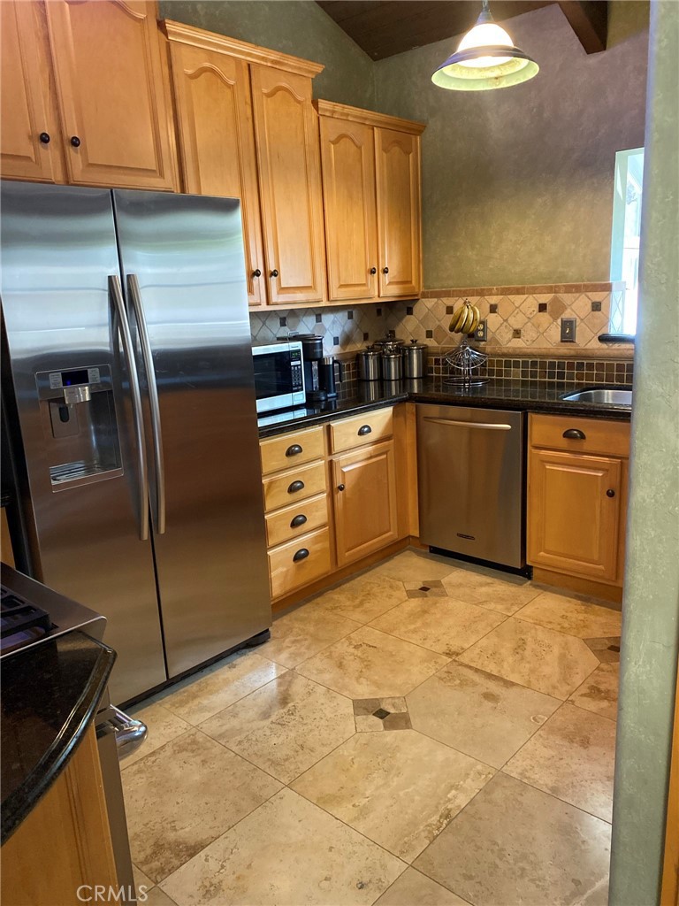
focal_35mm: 26
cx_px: 340
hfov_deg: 53.1
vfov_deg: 67.3
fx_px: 680
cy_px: 453
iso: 500
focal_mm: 4.25
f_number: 1.8
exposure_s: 1/60
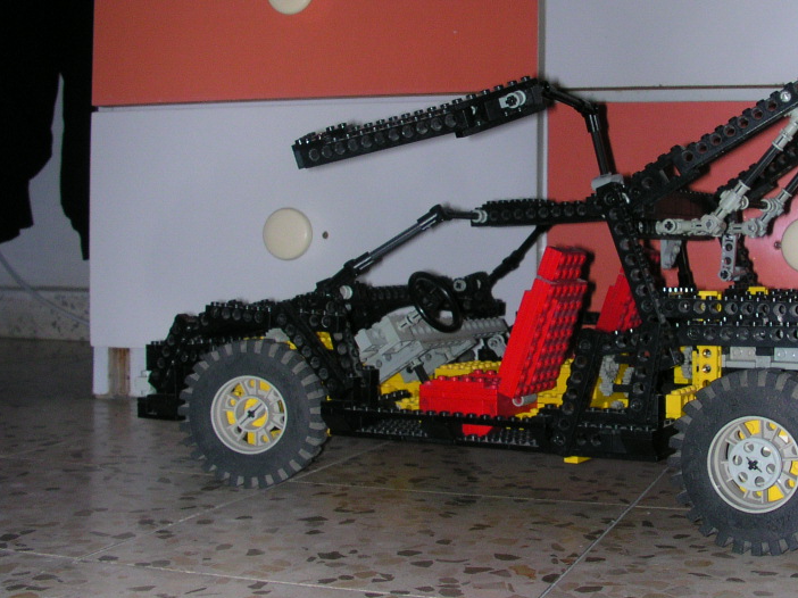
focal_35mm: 54
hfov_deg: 34.9
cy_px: 300
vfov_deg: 27.0
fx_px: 1244
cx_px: 581
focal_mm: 5.6
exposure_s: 1/60
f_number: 4.5
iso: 100
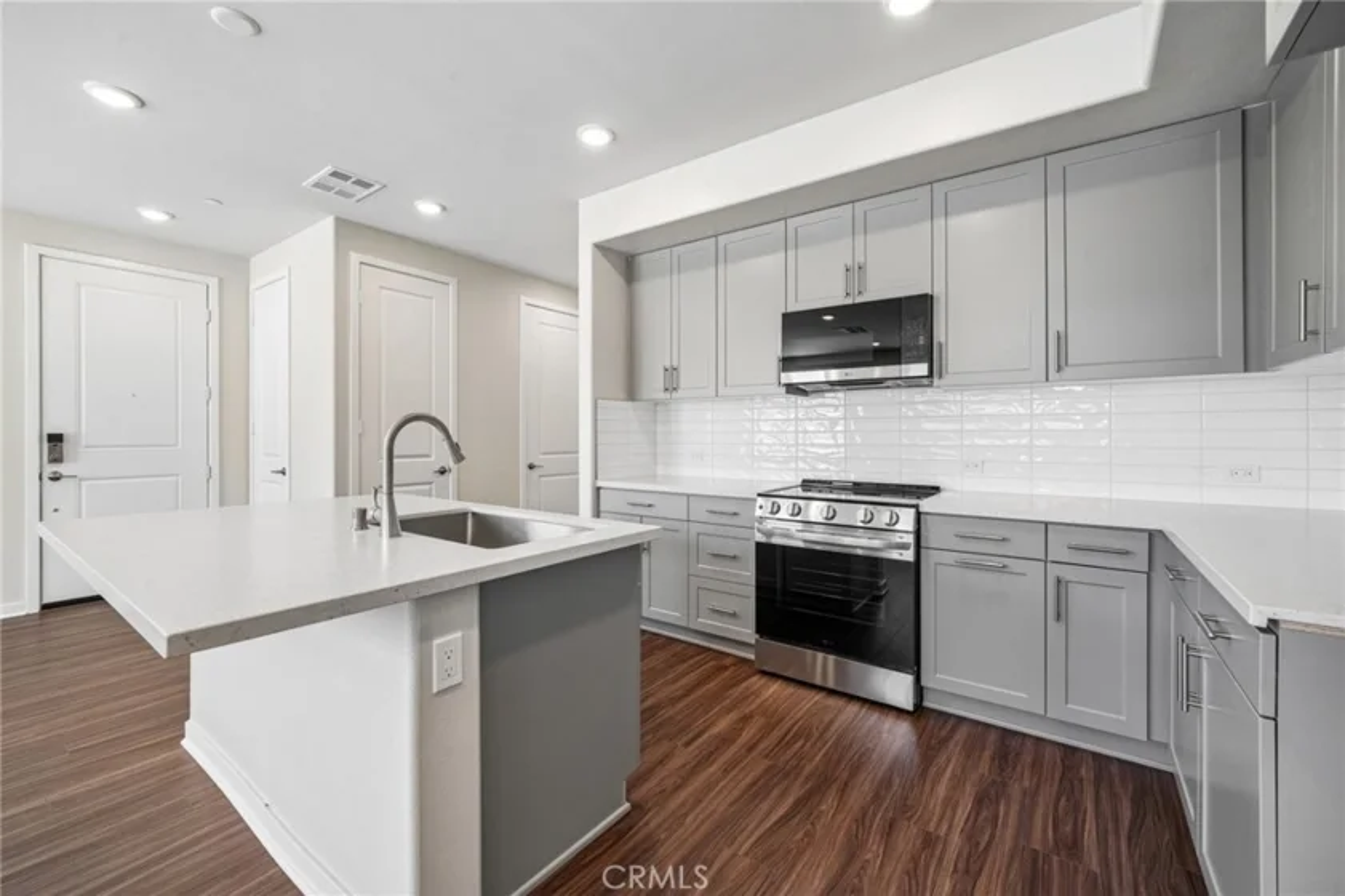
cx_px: 672
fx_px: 523
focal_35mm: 14
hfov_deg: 104.3
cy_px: 448
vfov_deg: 81.2
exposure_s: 1/20
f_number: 9
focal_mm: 14
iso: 400
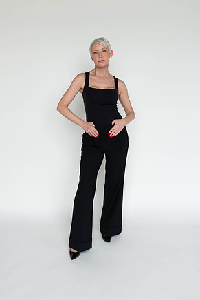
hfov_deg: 41.1
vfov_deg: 58.7
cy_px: 147
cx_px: 100
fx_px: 266
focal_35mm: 32
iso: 640
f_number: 6.3
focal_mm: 31
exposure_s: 1/125
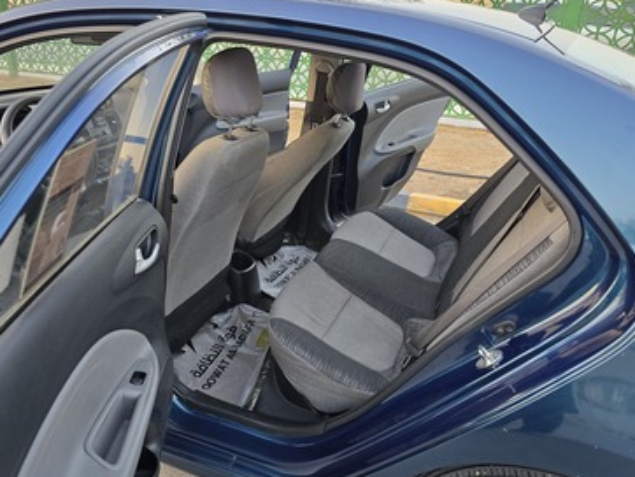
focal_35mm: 29
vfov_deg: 48.3
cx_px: 273
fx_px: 532
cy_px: 238
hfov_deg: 61.4
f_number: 1.7
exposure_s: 1/180
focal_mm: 6.3
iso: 200
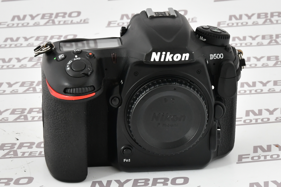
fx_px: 484
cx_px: 140
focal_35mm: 62
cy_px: 94
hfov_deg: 32.4
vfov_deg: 21.9
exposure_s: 1/125
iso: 1600
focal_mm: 62
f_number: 14
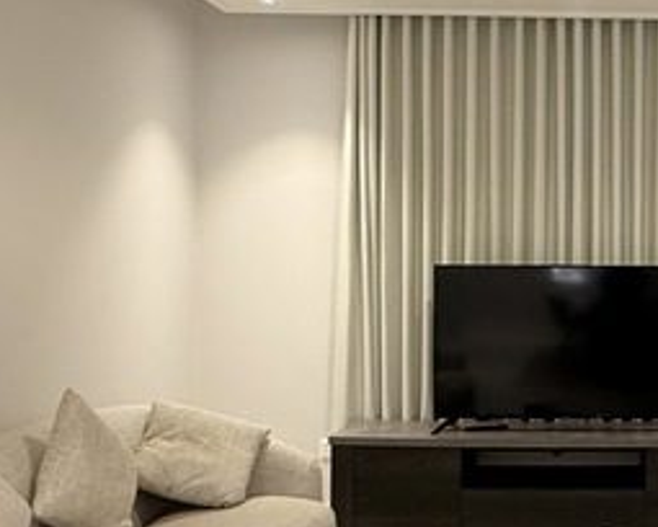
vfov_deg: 28.1
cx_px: 637
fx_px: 1052
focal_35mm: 54
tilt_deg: -0.6
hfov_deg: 32.3
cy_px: 269
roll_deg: -0.7
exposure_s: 1/60
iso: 250
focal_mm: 2.22
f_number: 2.2
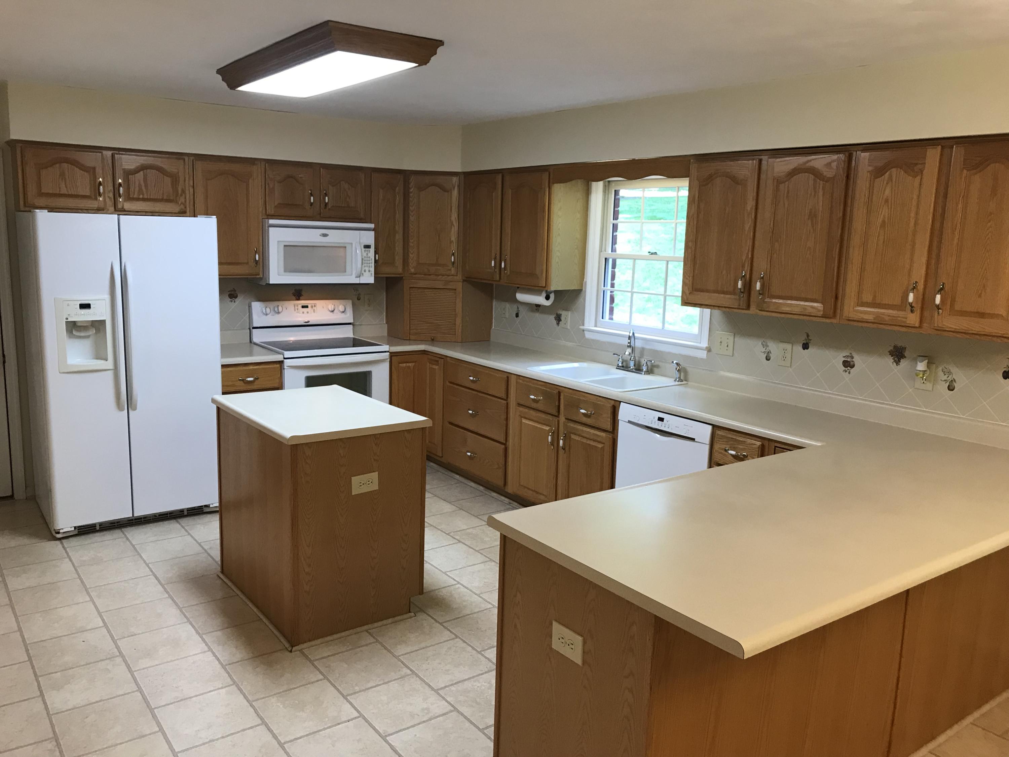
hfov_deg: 63.4
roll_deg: -2.4
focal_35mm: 28
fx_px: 816
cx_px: 504
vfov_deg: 49.7
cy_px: 378
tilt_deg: -10.5
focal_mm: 3.99
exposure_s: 1/24
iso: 32
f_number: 1.8
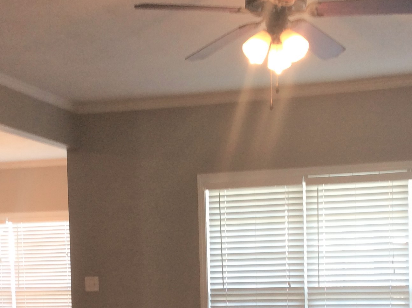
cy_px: 302
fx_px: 761
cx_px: 250
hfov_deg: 30.2
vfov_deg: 22.1
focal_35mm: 64
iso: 50
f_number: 2.4
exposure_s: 1/24
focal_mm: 3.3
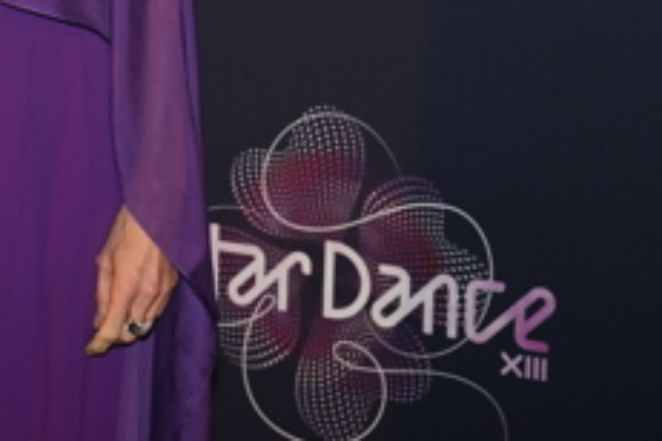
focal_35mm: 164
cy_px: -209
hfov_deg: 12.4
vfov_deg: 8.2
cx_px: -23
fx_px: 3016
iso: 800
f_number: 5.6
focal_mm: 55
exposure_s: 1/125
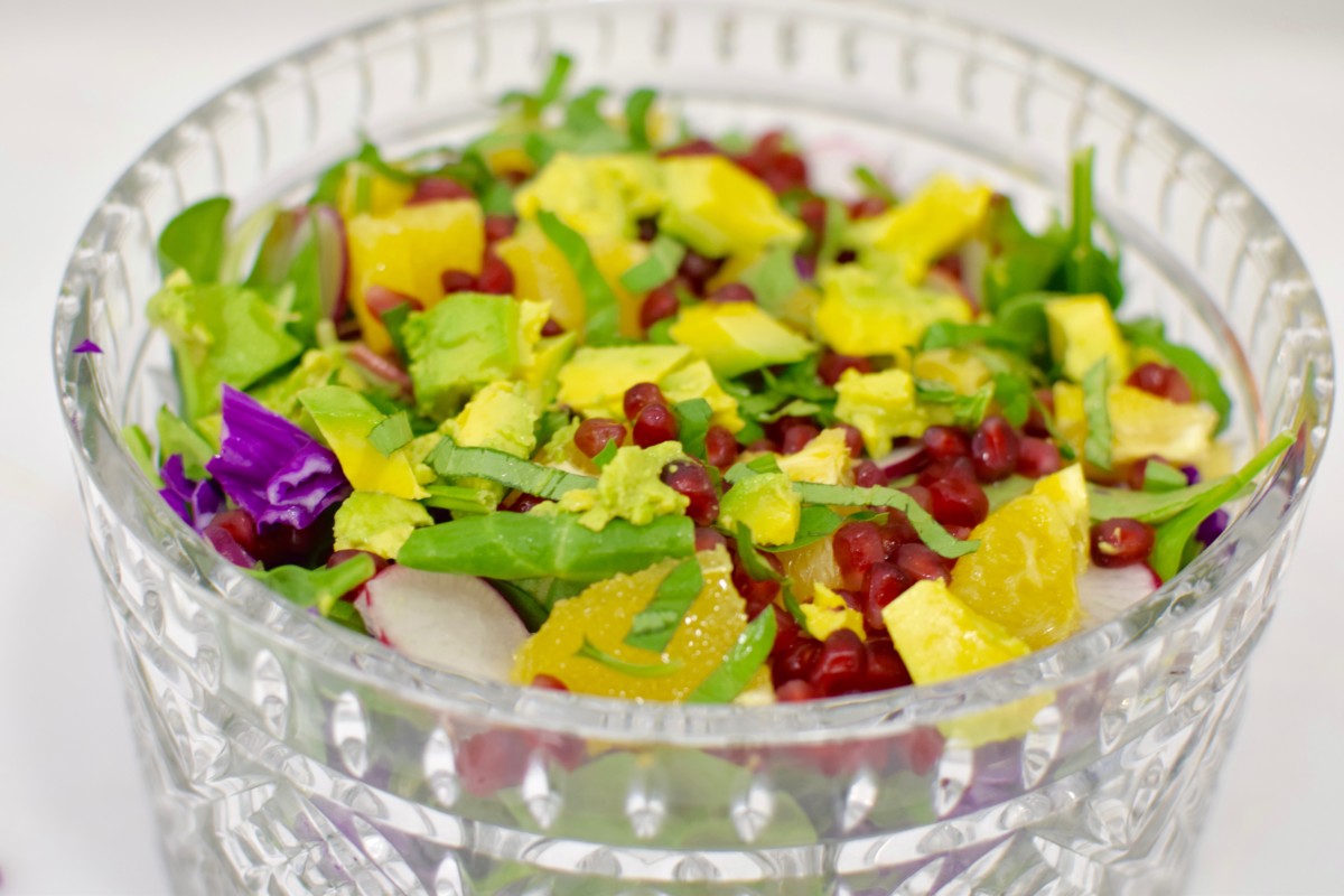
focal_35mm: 52
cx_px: 672
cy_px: 448
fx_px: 1960
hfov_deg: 37.9
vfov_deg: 25.8
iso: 500
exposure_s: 1/80
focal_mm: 35
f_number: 3.2
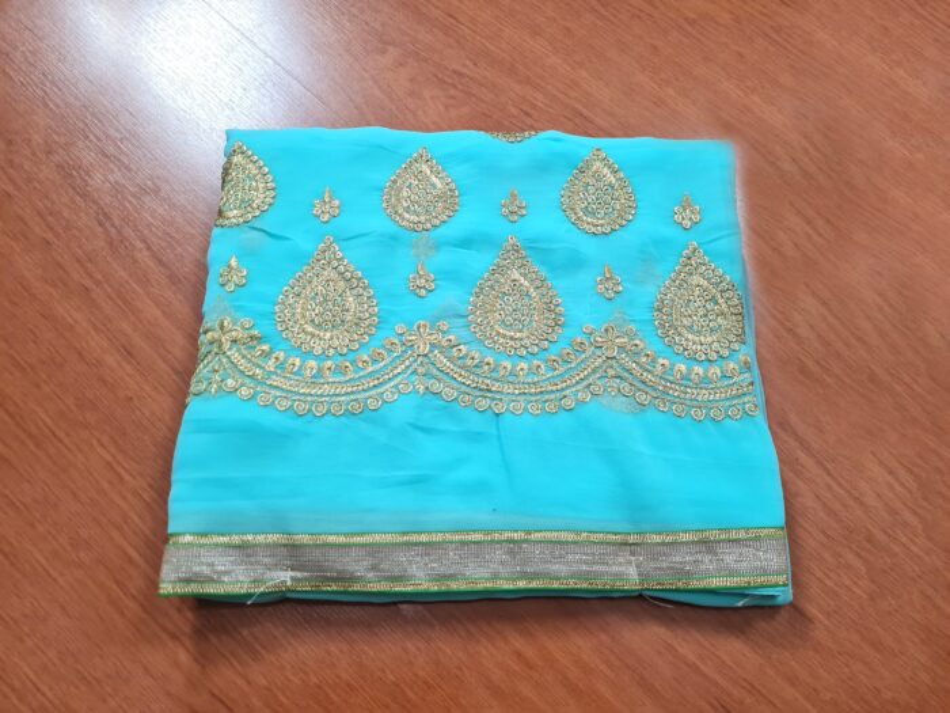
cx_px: 475
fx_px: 714
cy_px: 356
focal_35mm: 26
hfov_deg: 67.3
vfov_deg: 53.1
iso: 250
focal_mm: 5.4
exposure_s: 1/120
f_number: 1.8
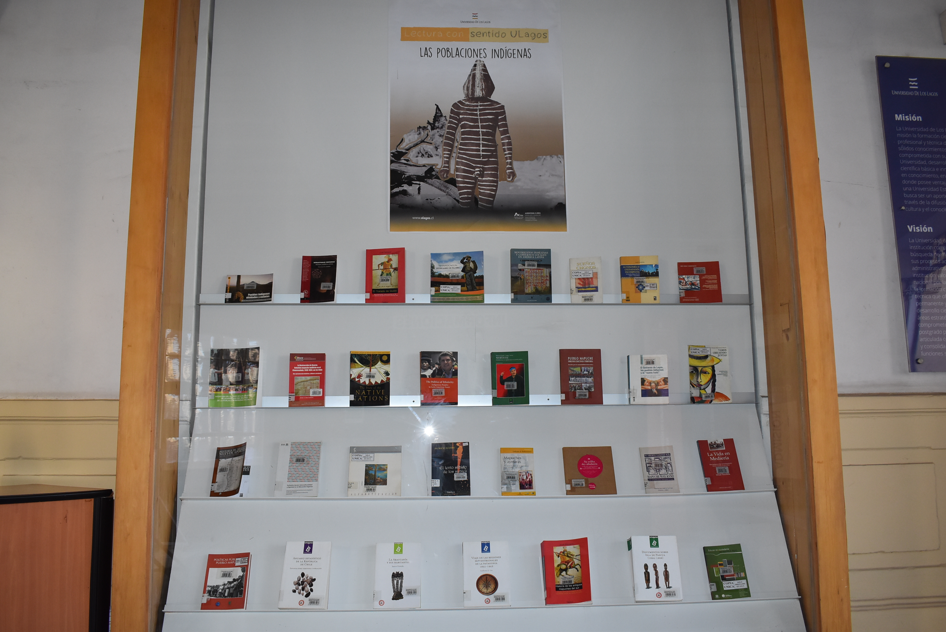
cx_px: 473
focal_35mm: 30
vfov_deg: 43.7
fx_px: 789
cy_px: 316
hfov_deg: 61.9
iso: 800
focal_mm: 20
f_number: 5
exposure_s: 1/100
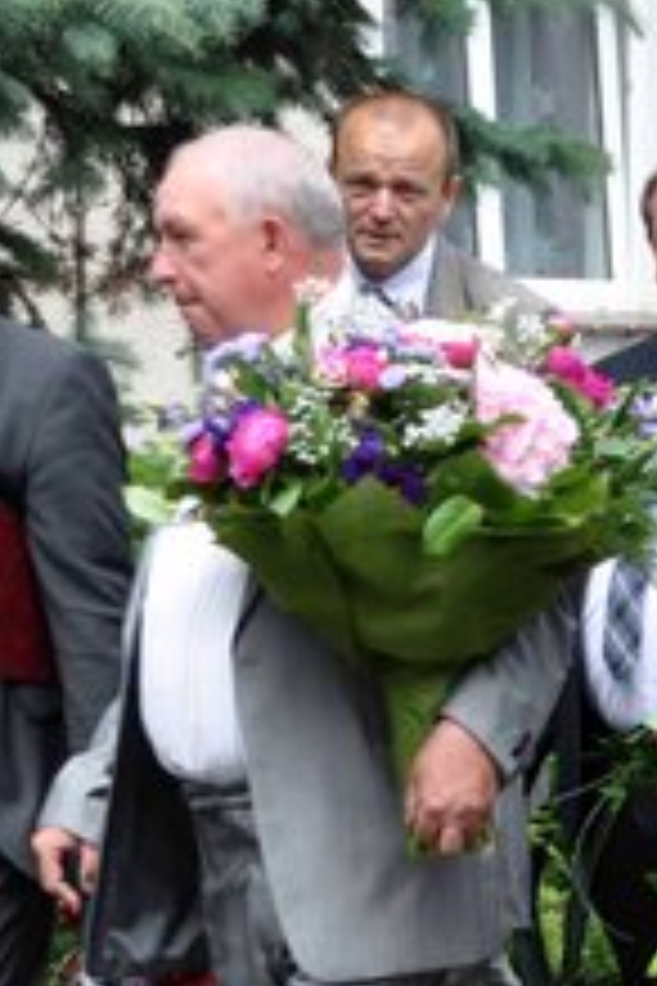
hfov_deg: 5.9
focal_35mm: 231
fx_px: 6323
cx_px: 1004
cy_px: 792
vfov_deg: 8.9
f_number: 8
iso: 200
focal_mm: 52
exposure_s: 1/250
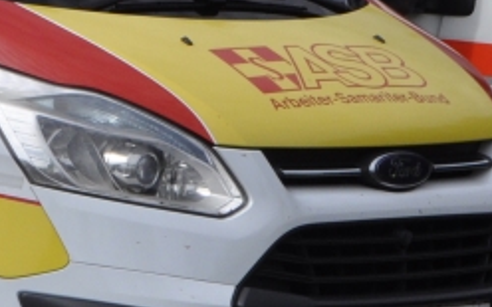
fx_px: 2829
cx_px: -246
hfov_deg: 9.7
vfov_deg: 6.2
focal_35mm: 211
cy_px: 36
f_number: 13
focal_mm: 38
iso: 500
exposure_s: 1/640
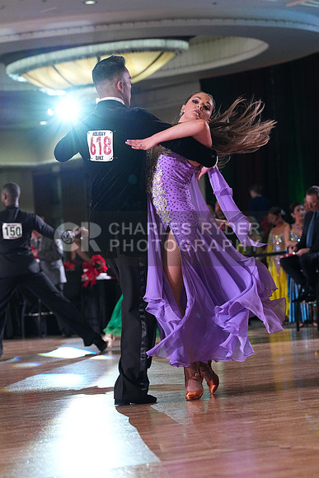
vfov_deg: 15.6
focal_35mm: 131
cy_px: 239
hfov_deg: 10.5
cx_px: 160
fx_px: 1740
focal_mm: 131
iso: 6400
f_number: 5
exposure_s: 1/400
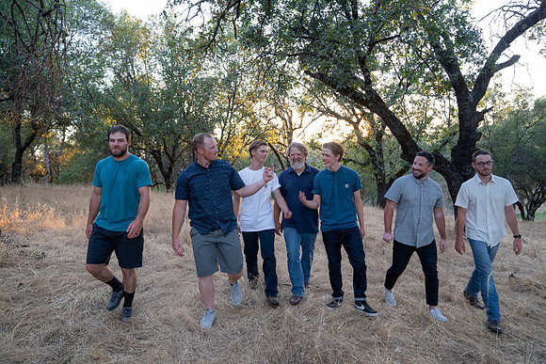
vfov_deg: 51.3
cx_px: 273
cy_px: 182
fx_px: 379
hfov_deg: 71.5
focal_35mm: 25
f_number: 2.8
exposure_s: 1/100
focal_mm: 25
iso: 250
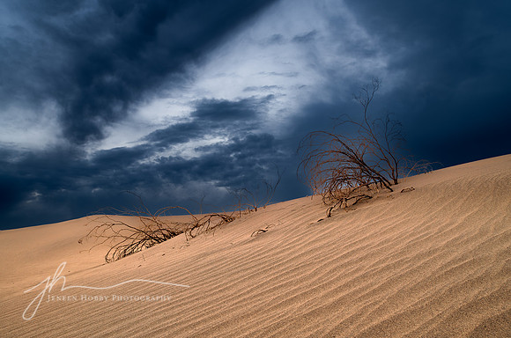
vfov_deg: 52.0
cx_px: 251
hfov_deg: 72.8
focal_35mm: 24
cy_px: 165
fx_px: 347
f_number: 13
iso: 100
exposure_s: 1/2.5
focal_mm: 24
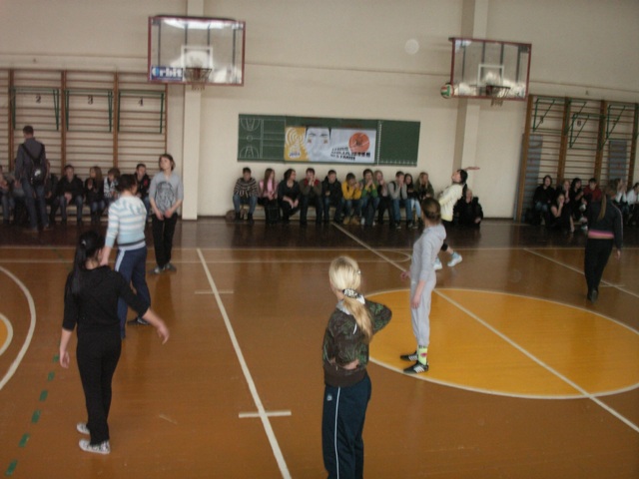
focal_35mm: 37
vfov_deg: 38.7
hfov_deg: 50.1
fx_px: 683
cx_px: 320
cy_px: 240
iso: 160
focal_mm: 7.7
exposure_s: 1/40
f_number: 3.5
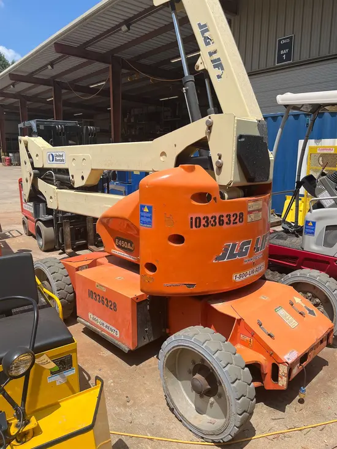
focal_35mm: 26
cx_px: 168
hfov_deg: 53.1
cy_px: 224
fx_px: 337
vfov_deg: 67.3
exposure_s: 1/3876
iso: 50
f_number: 1.6
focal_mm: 5.1
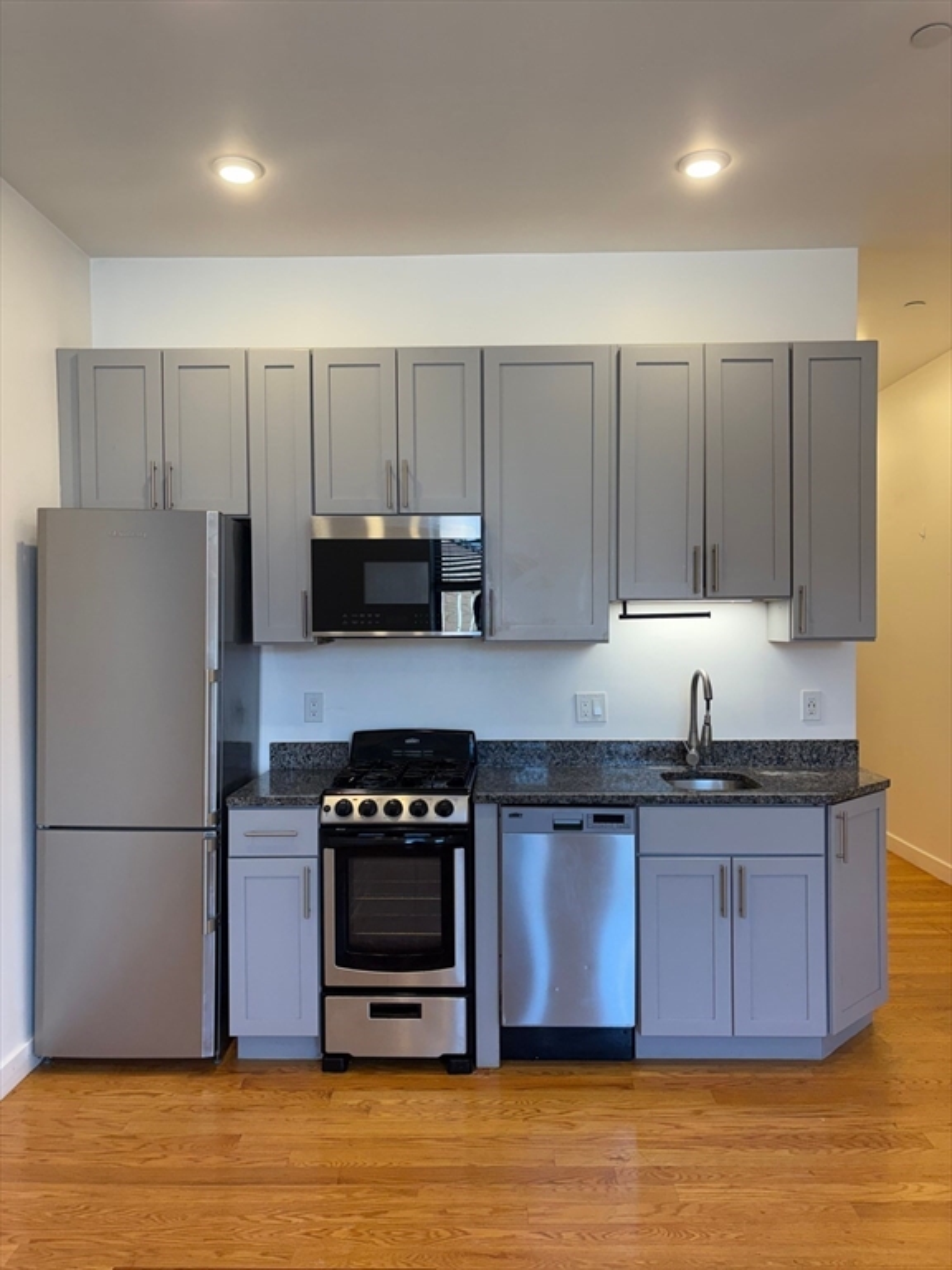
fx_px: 953
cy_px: 635
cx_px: 476
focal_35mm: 26
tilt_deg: -0.7
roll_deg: +0.9
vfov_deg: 67.3
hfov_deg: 53.1
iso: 100
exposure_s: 1/120
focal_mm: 5.96
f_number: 1.6
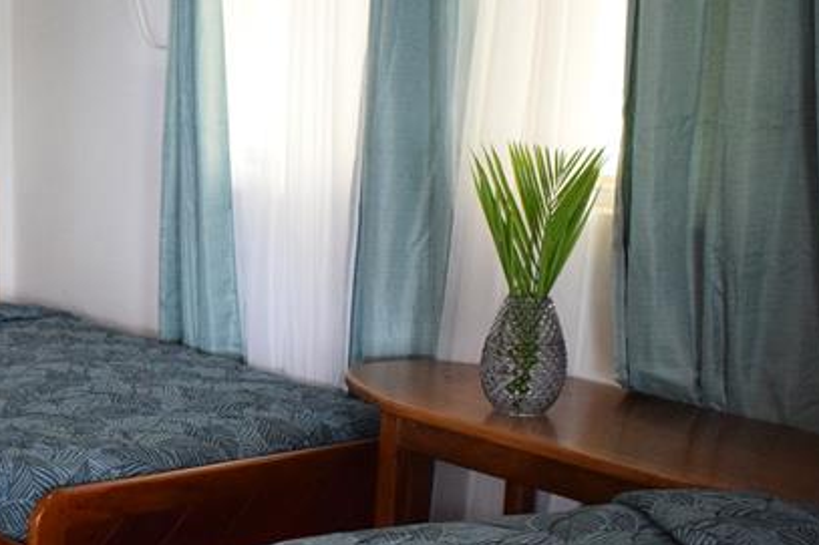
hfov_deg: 28.7
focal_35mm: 68
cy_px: 541
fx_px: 1546
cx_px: 107
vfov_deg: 19.4
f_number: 3.5
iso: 2800
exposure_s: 1/30
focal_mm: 18
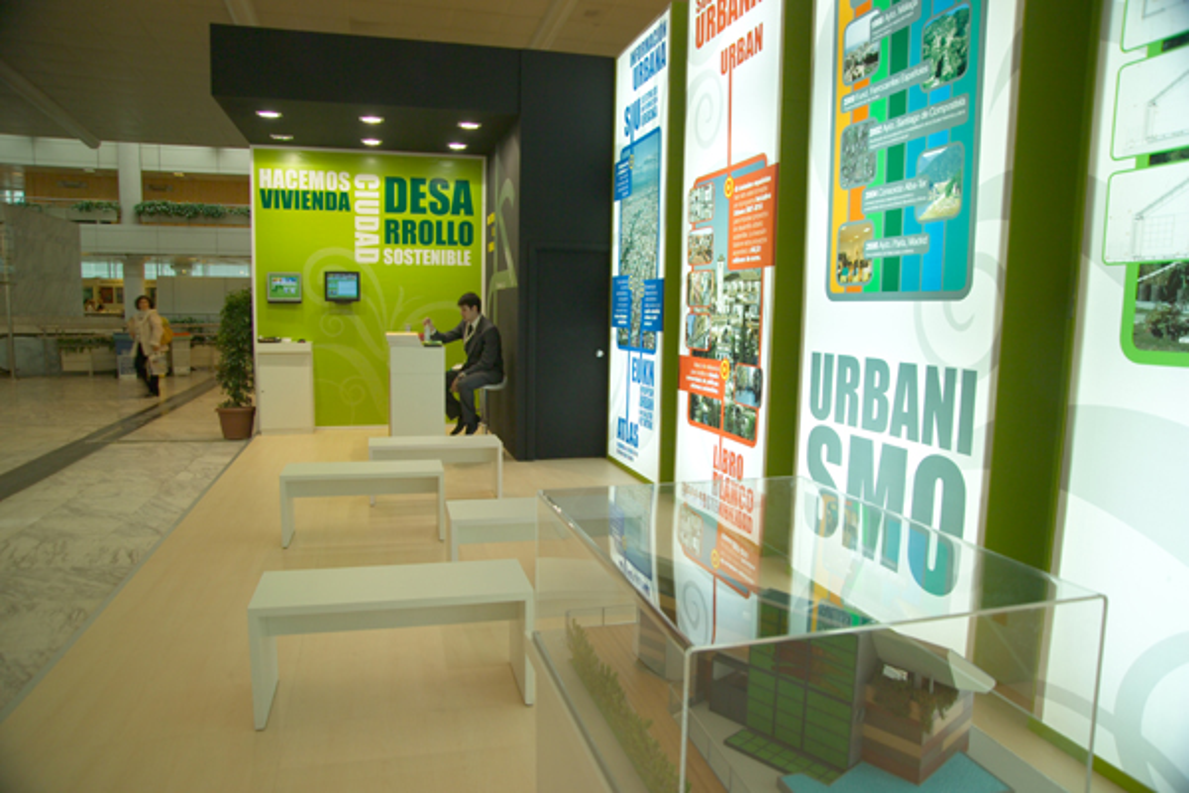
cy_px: 396
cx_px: 594
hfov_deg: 73.7
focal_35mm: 24
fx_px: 793
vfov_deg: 53.1
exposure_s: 1/20
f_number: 5.6
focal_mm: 24
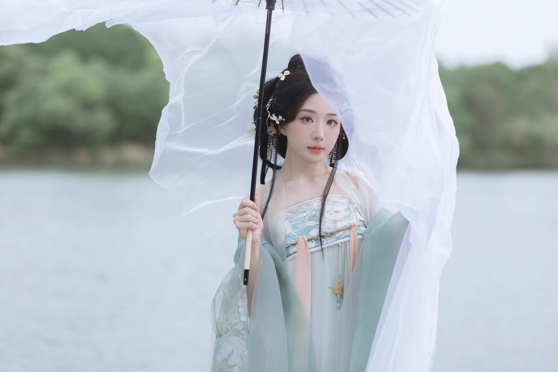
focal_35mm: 85
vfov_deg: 16.1
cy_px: 186
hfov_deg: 23.9
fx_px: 1317
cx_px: 279
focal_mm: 85
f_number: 2
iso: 100
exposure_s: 1/1600
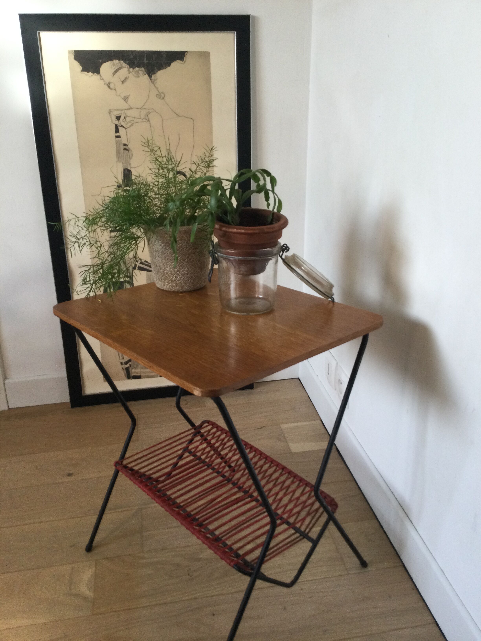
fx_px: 574
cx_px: 240
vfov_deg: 58.4
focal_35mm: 31
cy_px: 320
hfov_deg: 45.4
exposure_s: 1/33
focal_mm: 3.3
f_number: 2.4
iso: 50
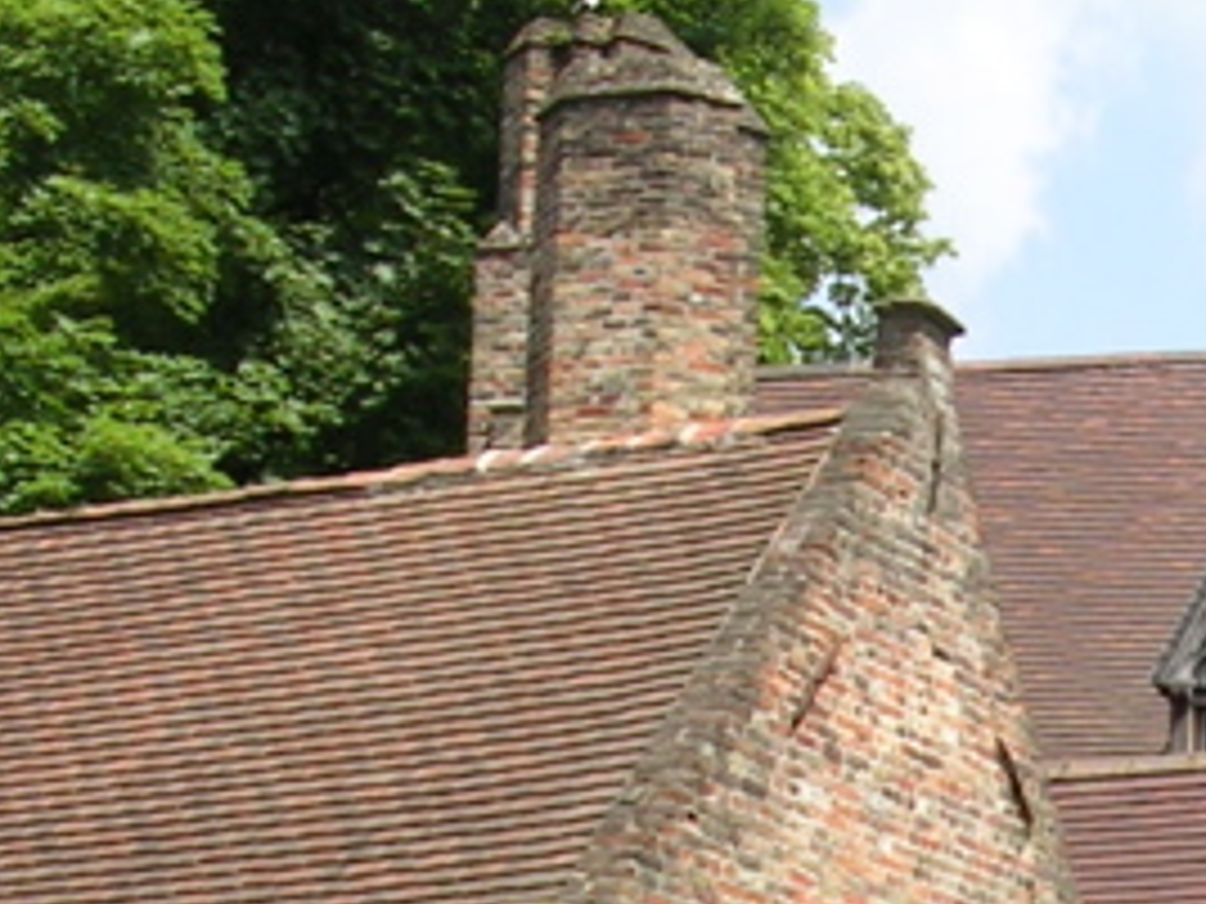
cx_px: 1526
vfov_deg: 12.1
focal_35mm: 119
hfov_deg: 15.8
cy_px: 1156
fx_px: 4146
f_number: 5.6
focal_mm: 5.8
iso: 50
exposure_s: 1/183
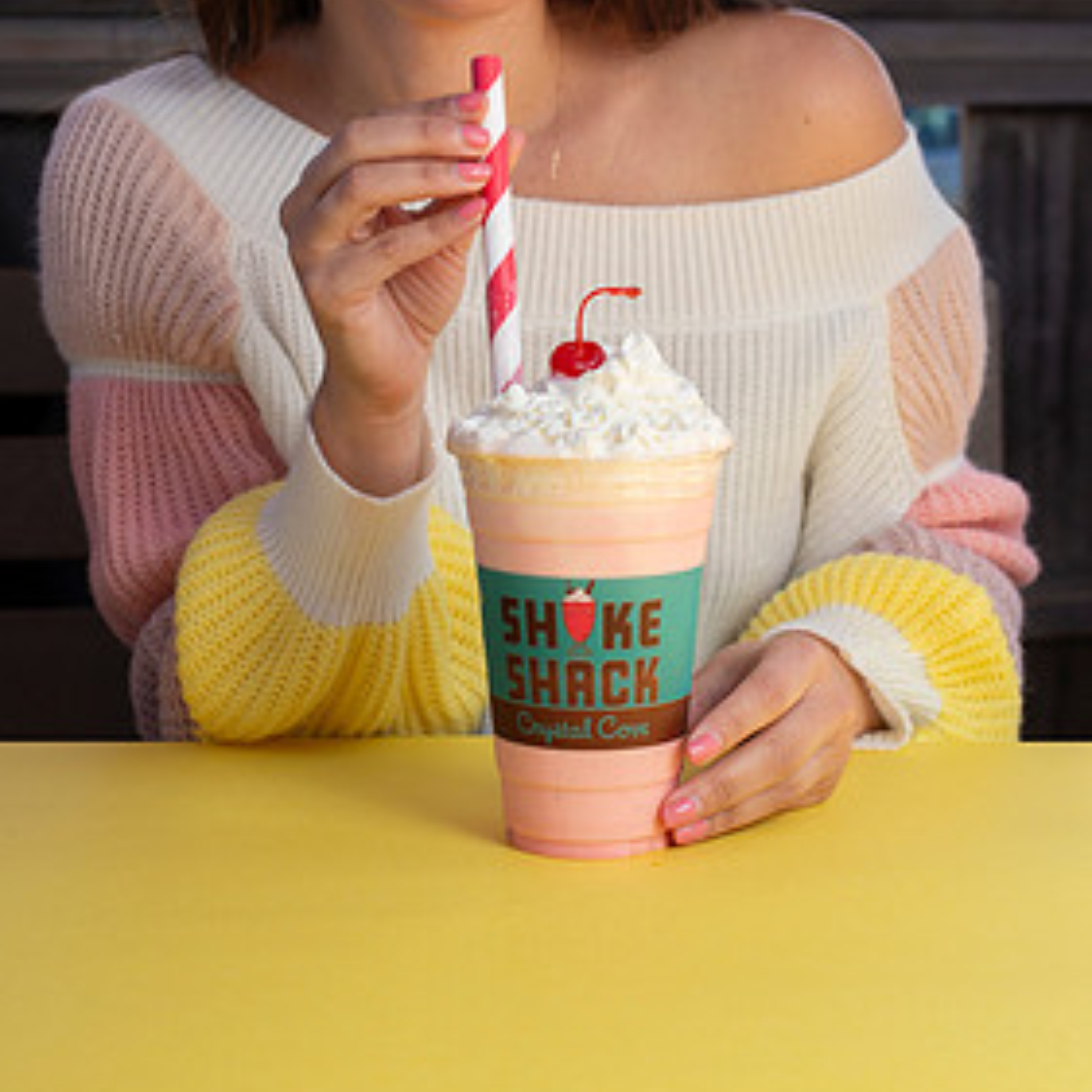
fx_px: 2427
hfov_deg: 25.4
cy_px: 284
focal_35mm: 68
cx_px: 513
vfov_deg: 25.1
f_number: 7.1
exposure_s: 1/200
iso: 200
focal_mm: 50
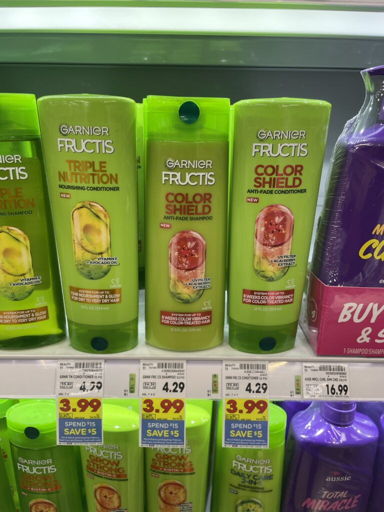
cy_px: 256
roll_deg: -0.7
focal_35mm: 26
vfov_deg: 67.3
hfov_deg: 53.1
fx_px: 385
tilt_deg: -20.8
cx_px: 192
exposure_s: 1/120
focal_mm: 4.2
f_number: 1.6
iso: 80
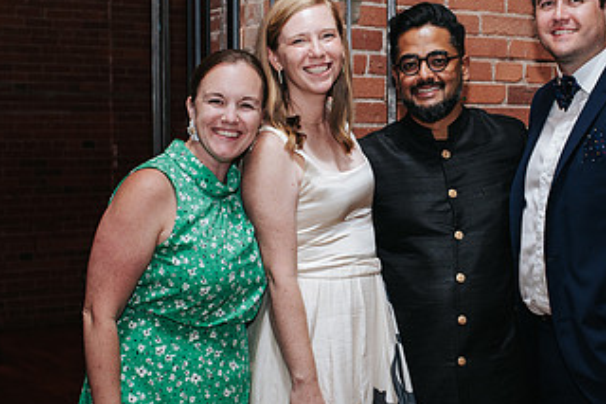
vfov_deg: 18.9
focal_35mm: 72
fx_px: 1211
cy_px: 229
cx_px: 375
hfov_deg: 28.0
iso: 800
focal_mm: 35
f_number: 4
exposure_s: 1/200
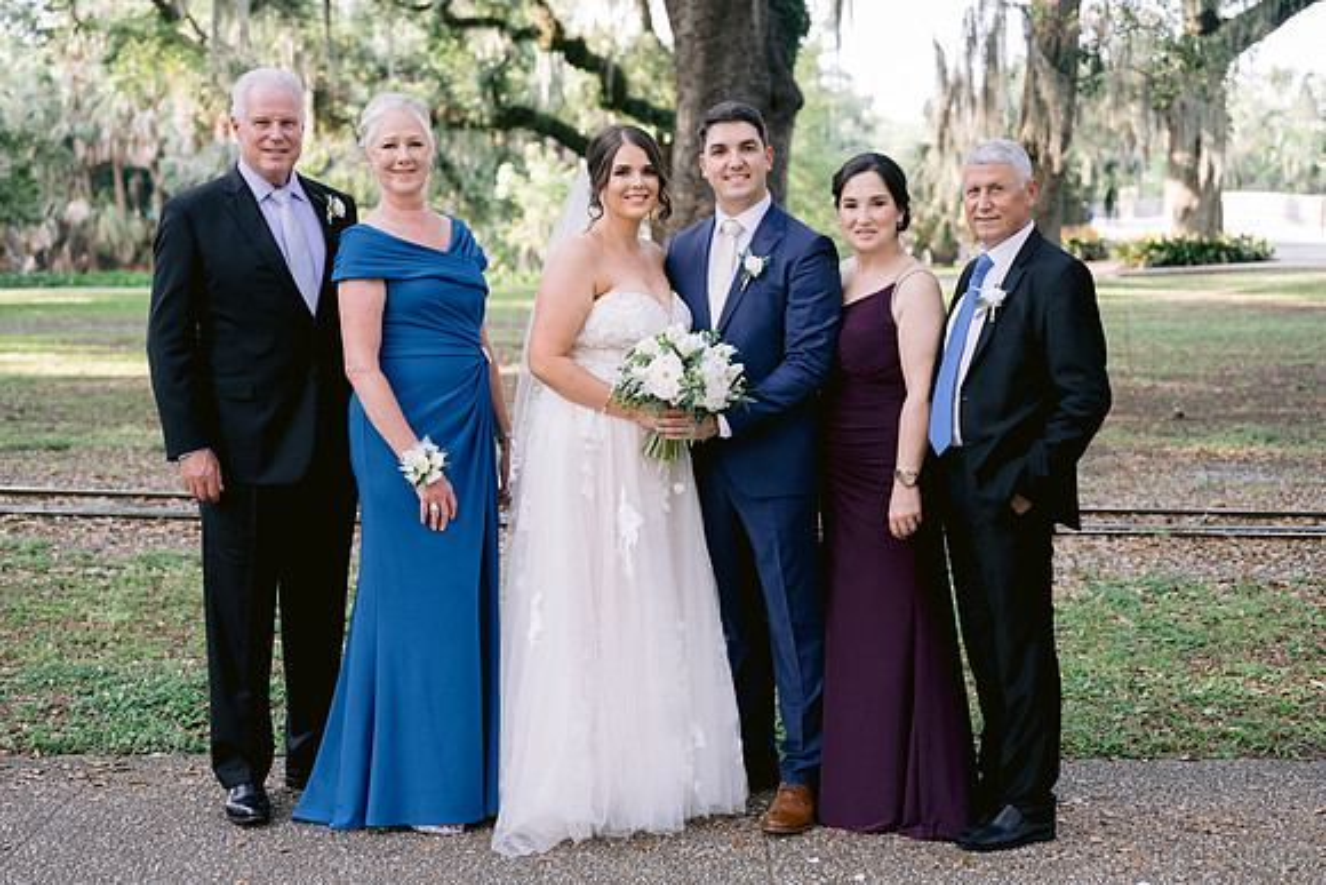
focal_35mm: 53
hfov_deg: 37.5
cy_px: 442
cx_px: 624
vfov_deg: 25.6
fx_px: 1950
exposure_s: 1/320
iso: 400
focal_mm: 50
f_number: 2.8
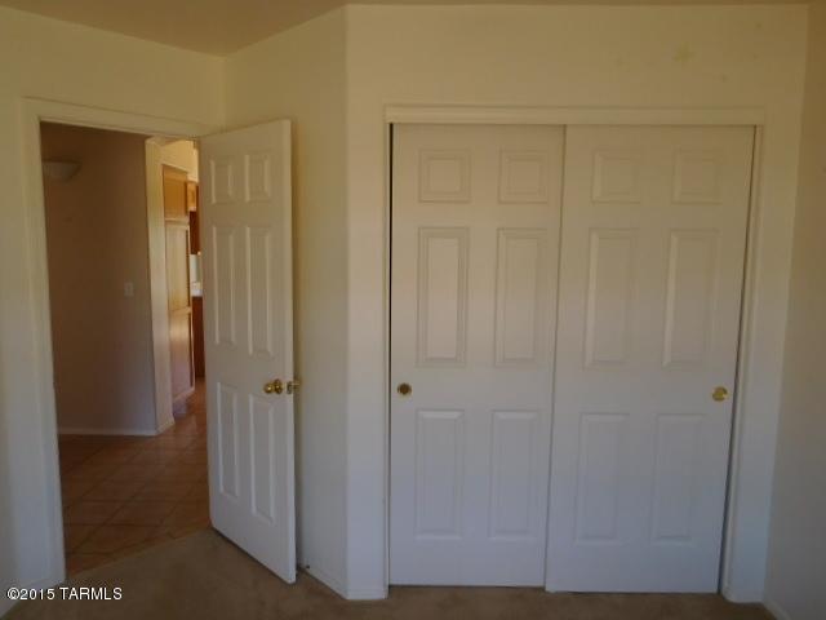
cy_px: 310
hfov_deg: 69.4
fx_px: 597
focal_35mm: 25
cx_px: 413
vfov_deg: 54.9
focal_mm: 4.5
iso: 125
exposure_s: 1/125
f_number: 3.4
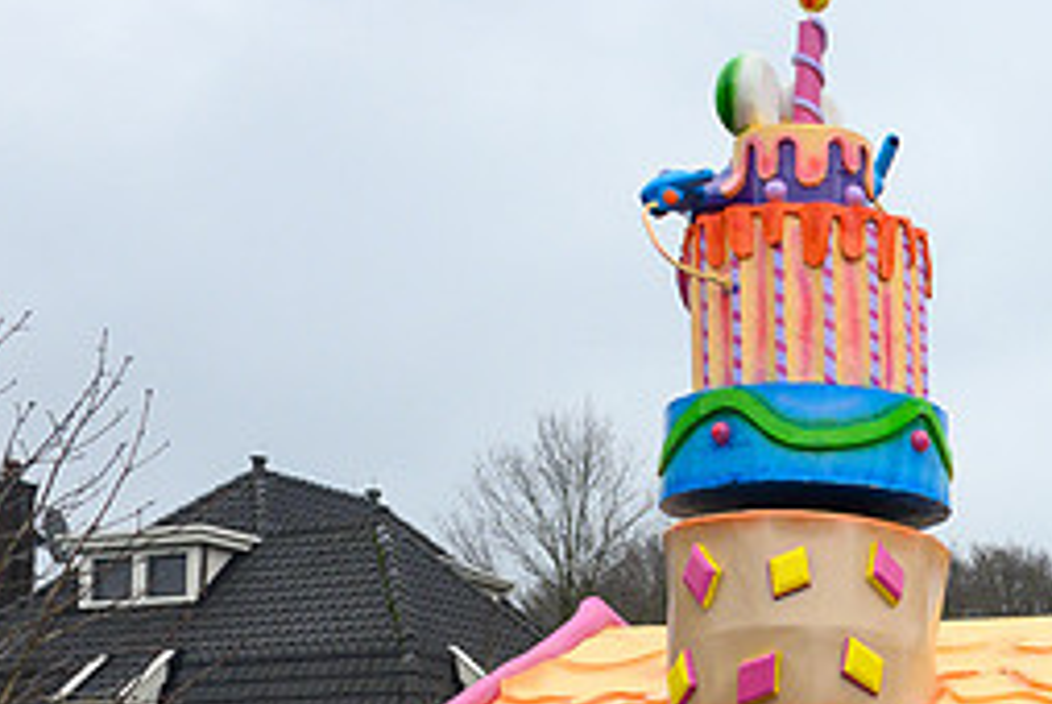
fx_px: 2691
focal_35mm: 92
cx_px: 1346
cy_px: 827
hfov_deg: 20.3
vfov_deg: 14.5
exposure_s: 1/500
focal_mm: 23
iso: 400
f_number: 9
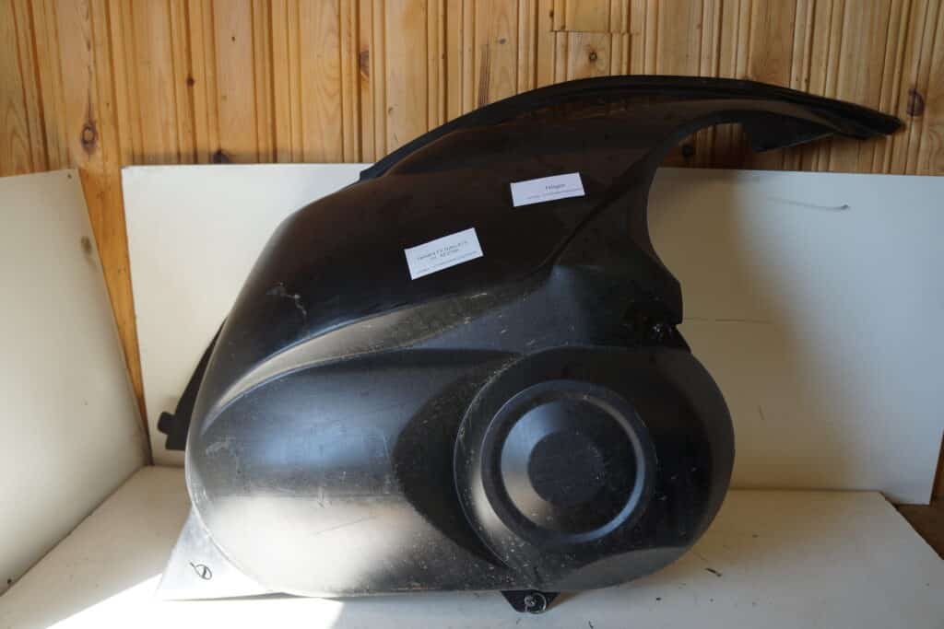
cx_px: 472
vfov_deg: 47.9
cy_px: 314
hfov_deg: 67.4
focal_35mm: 27
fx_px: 708
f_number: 4
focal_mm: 18
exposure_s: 1/60
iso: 100
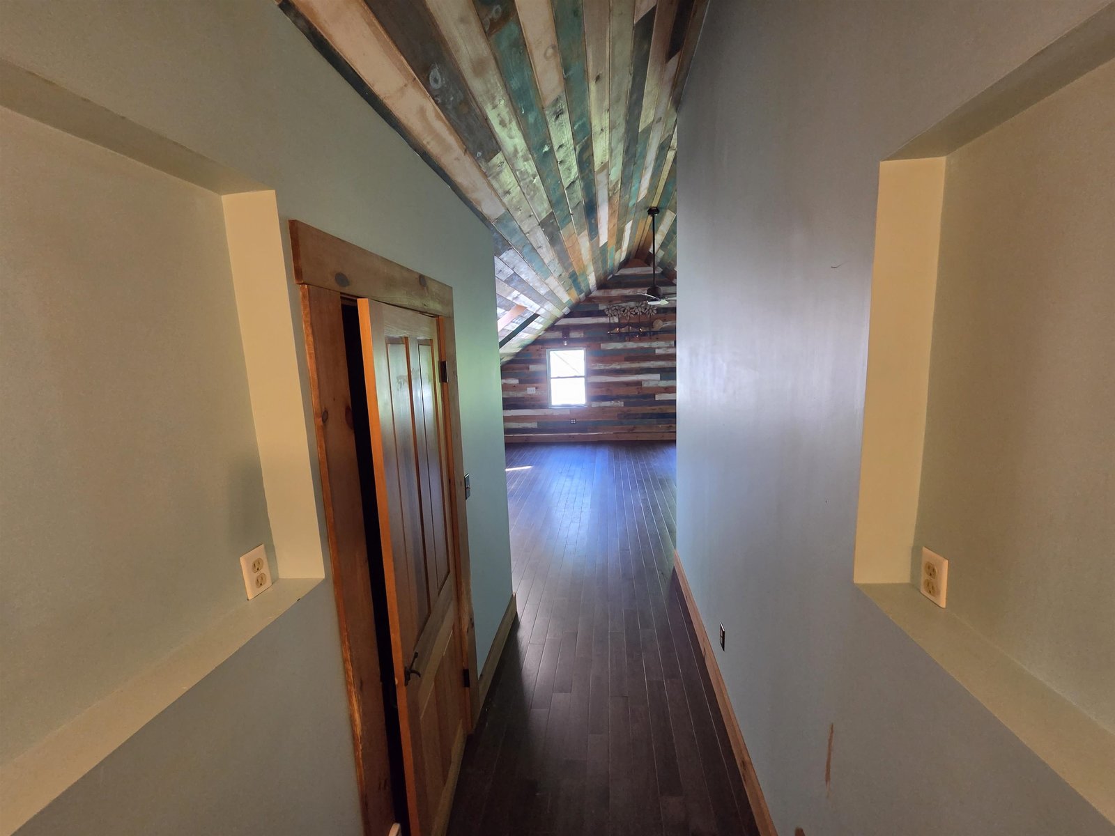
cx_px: 558
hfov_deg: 106.2
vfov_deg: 89.9
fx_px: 419
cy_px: 418
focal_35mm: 13
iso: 500
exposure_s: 1/60
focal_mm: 2.2
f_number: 2.2
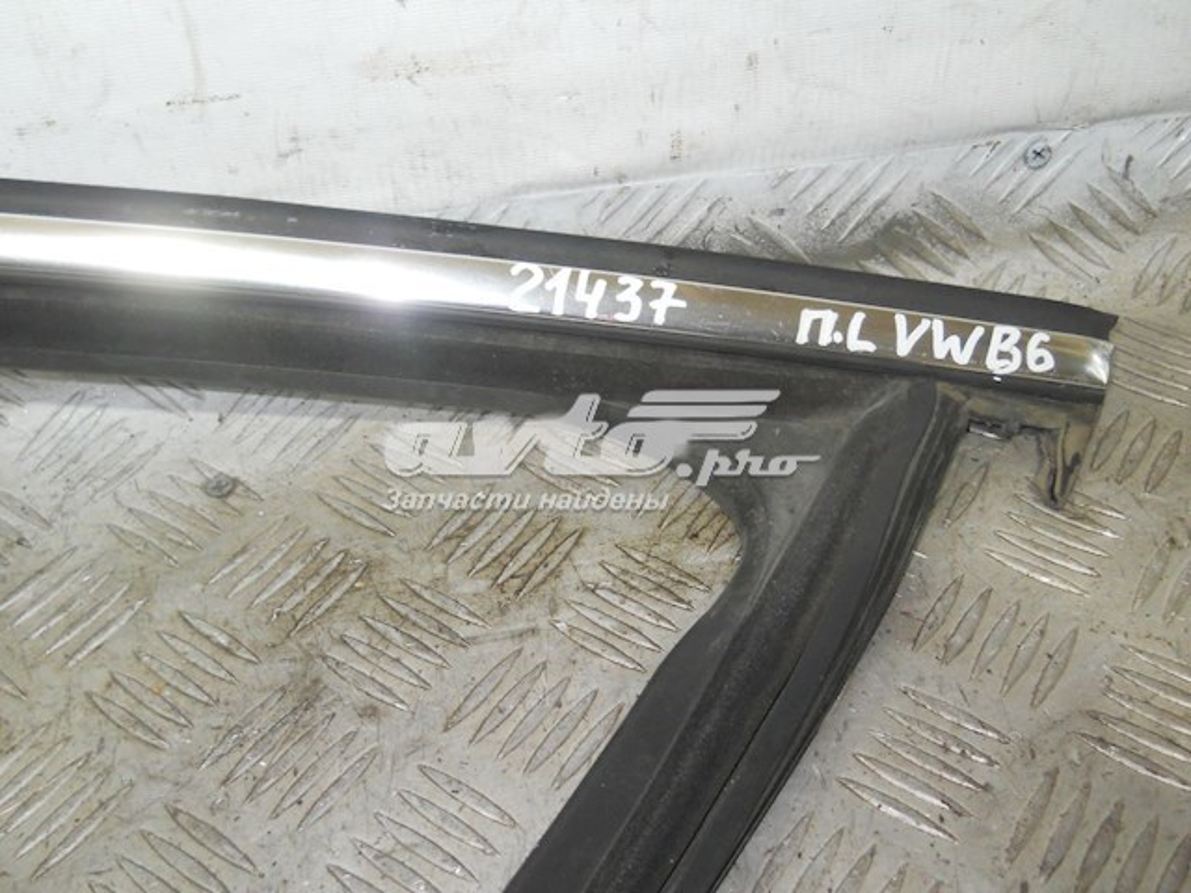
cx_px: 596
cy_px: 446
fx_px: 1411
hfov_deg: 45.8
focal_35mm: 41
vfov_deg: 35.1
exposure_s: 1/30
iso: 200
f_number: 3.1
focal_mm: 6.72
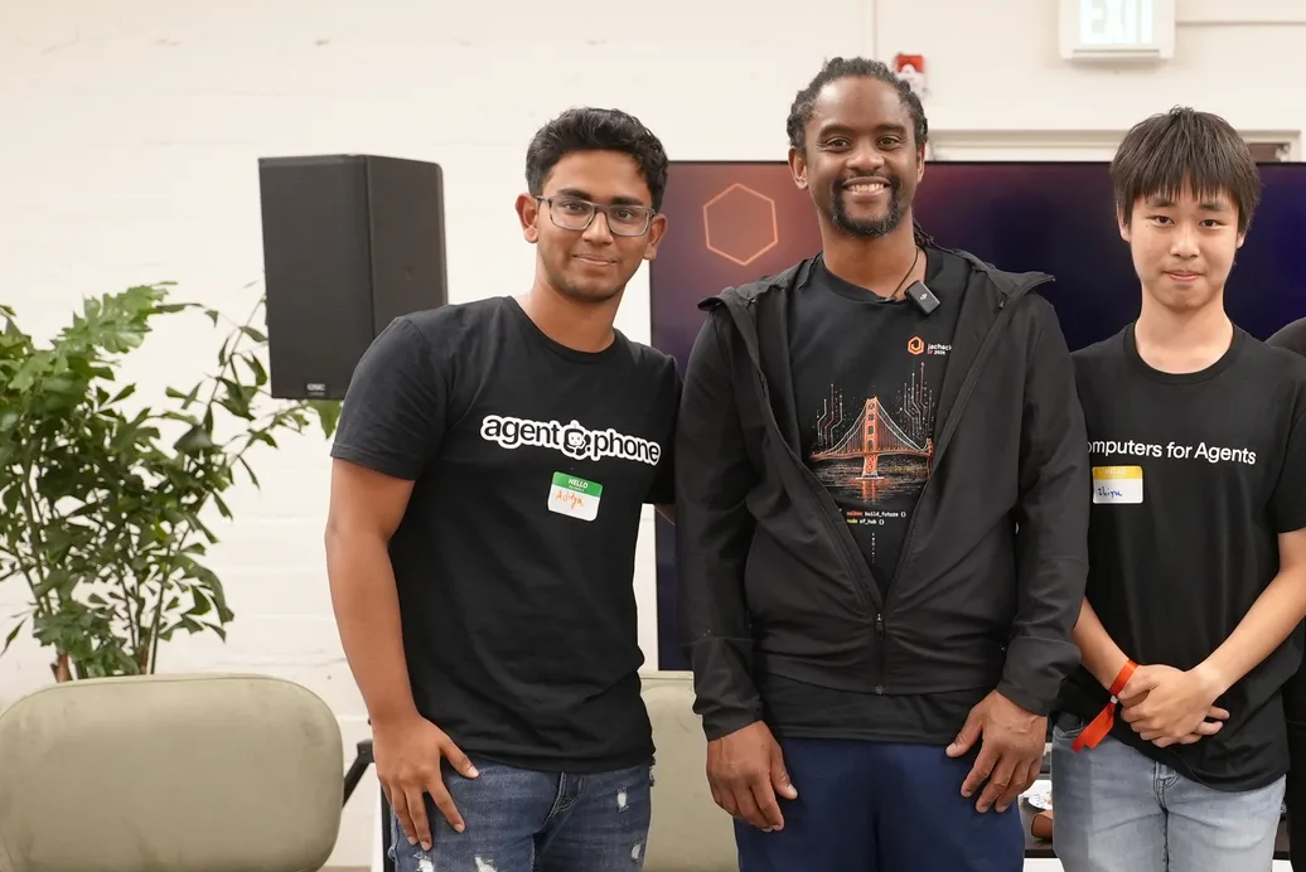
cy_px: 654
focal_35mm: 66
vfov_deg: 20.5
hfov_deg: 29.6
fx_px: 2396
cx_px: 1103
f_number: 4
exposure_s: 1/160
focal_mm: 38
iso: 4000
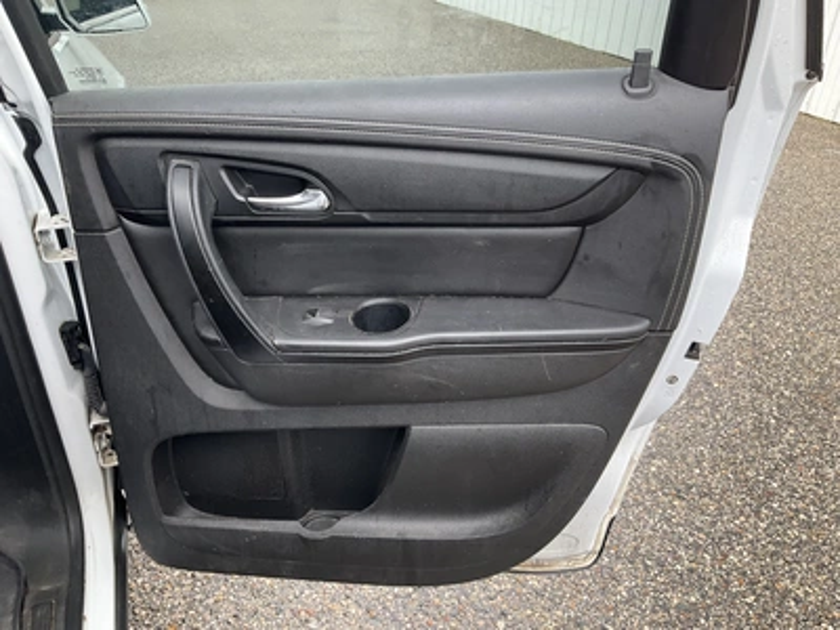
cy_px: 315
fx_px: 704
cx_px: 420
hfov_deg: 61.7
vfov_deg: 48.2
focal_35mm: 29
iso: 25
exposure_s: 1/137
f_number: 1.8
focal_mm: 3
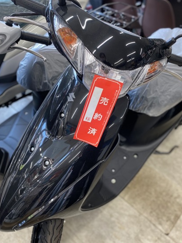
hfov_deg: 46.7
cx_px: 102
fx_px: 210
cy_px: 124
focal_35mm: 30
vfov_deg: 60.0
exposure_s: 1/121
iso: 100
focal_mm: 4.25
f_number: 1.8
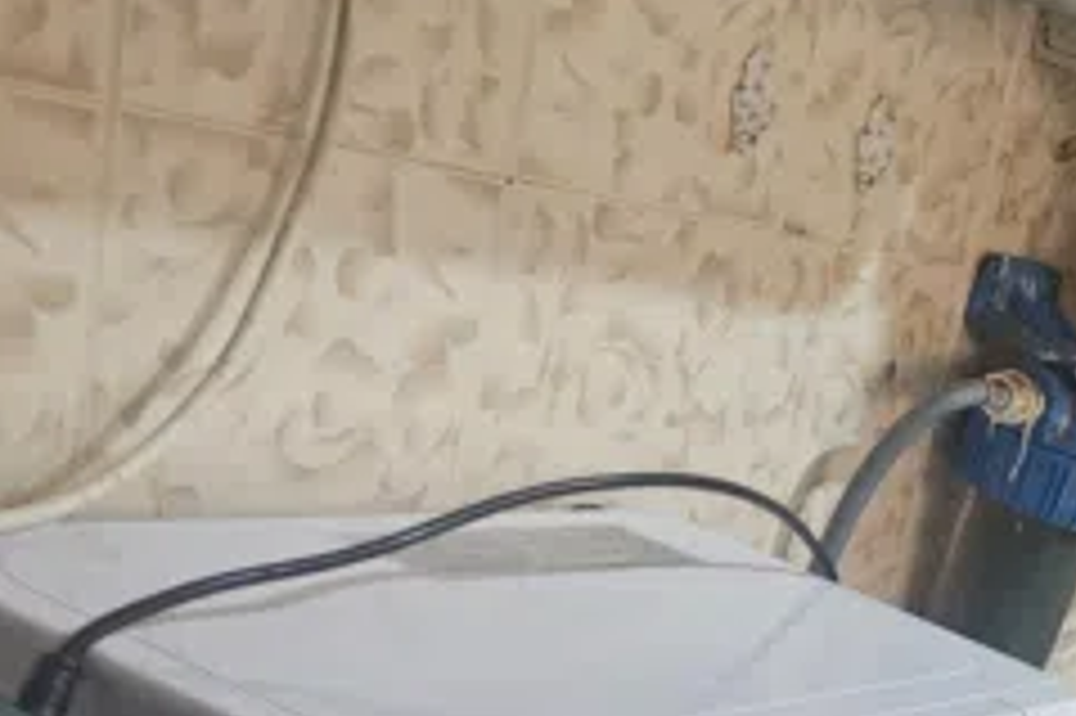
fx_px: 1912
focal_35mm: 64
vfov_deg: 19.6
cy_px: 914
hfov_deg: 26.2
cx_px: 1436
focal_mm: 6.3
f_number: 1.7
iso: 1000
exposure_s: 1/100
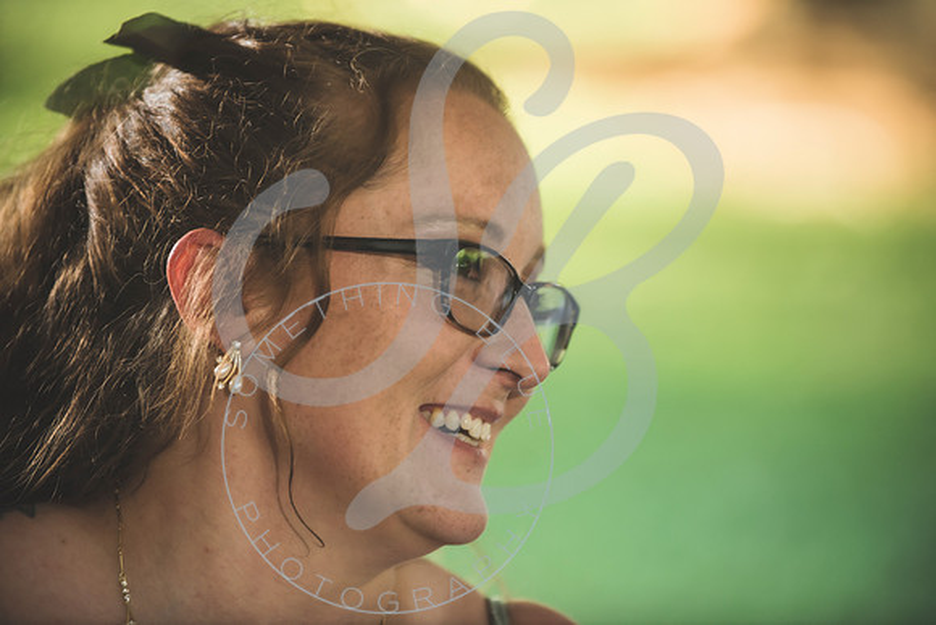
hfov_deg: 10.3
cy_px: 312
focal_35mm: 200
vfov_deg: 6.9
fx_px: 5201
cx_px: 468
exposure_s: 1/200
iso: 500
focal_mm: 200
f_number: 2.8
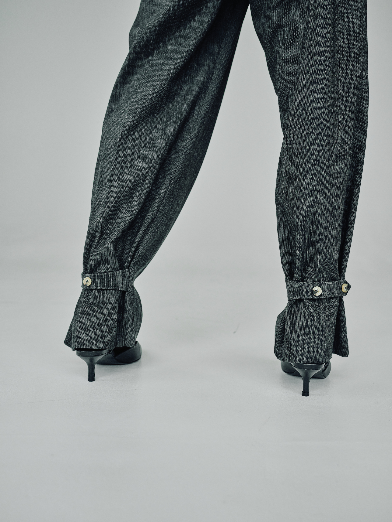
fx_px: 544
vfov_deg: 51.4
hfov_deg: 39.7
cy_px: 261
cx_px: 196
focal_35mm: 36
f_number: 5.6
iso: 4000
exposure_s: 1/450
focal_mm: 45
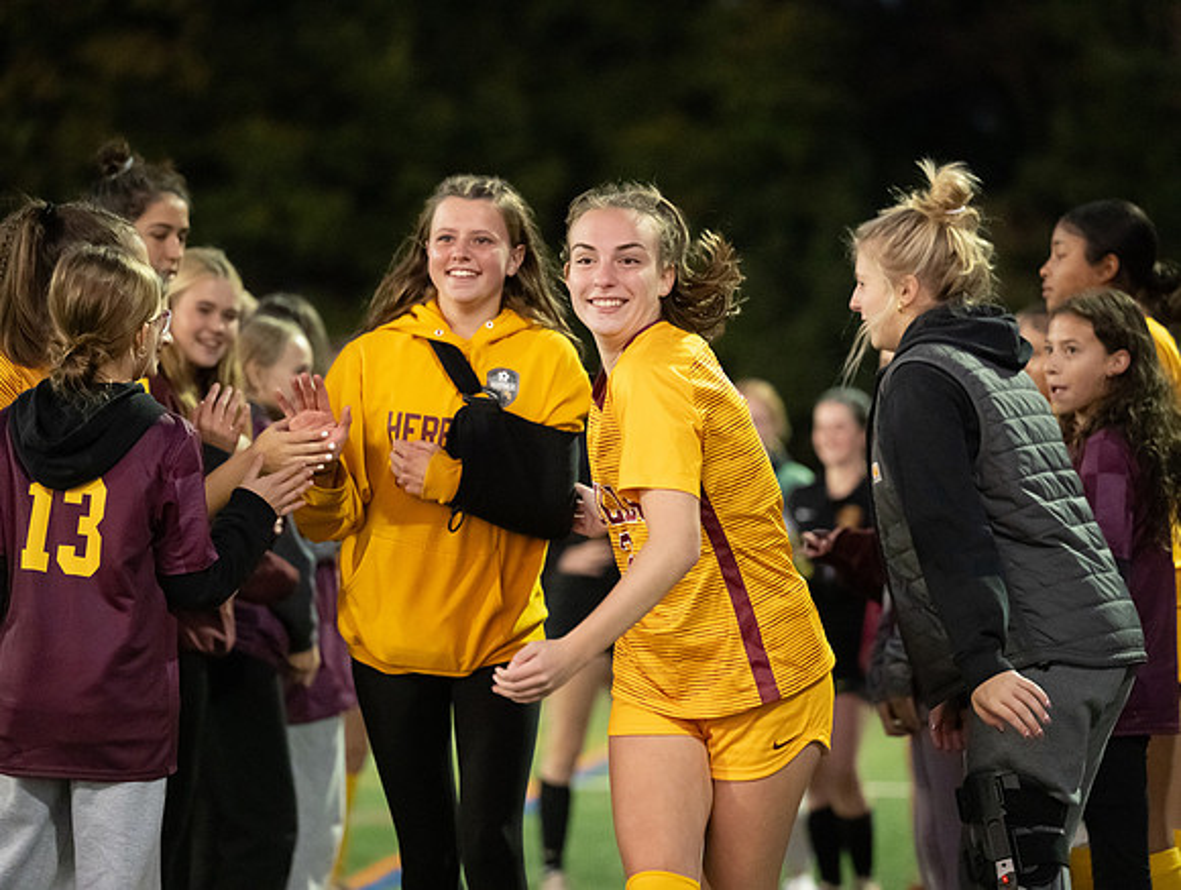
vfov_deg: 11.0
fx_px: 4634
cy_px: 445
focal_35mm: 136
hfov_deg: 14.5
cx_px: 590
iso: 14400
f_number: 2.8
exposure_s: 1/640
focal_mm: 125
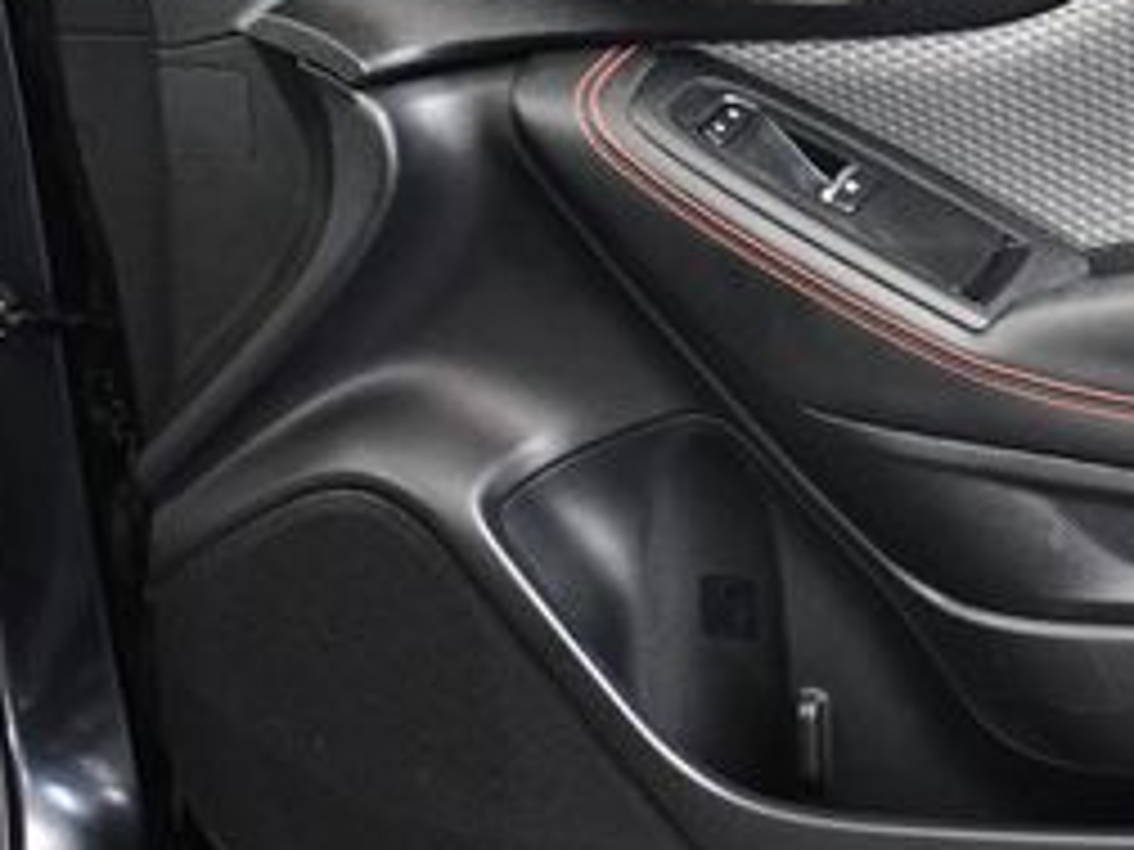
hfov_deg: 21.3
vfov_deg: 16.8
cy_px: 463
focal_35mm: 88
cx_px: 1192
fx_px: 2883
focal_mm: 18
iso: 3200
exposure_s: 1/80
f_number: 3.5
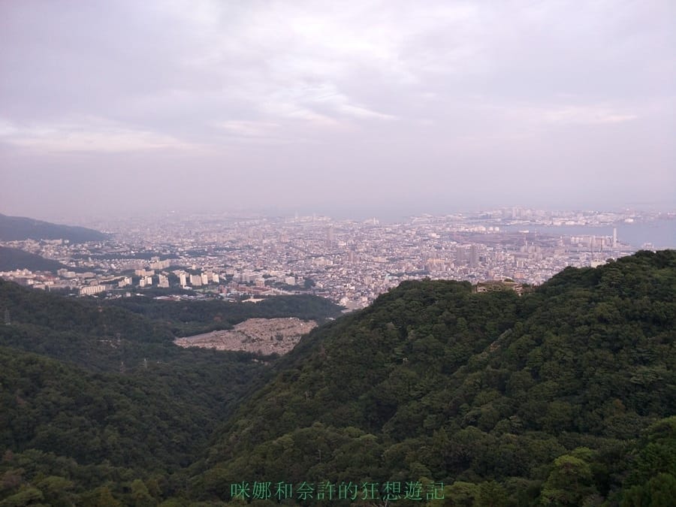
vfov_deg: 56.8
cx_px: 338
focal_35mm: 24
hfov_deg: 71.6
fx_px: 469
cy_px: 254
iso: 43
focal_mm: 4.1
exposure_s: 1/50
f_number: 1.7
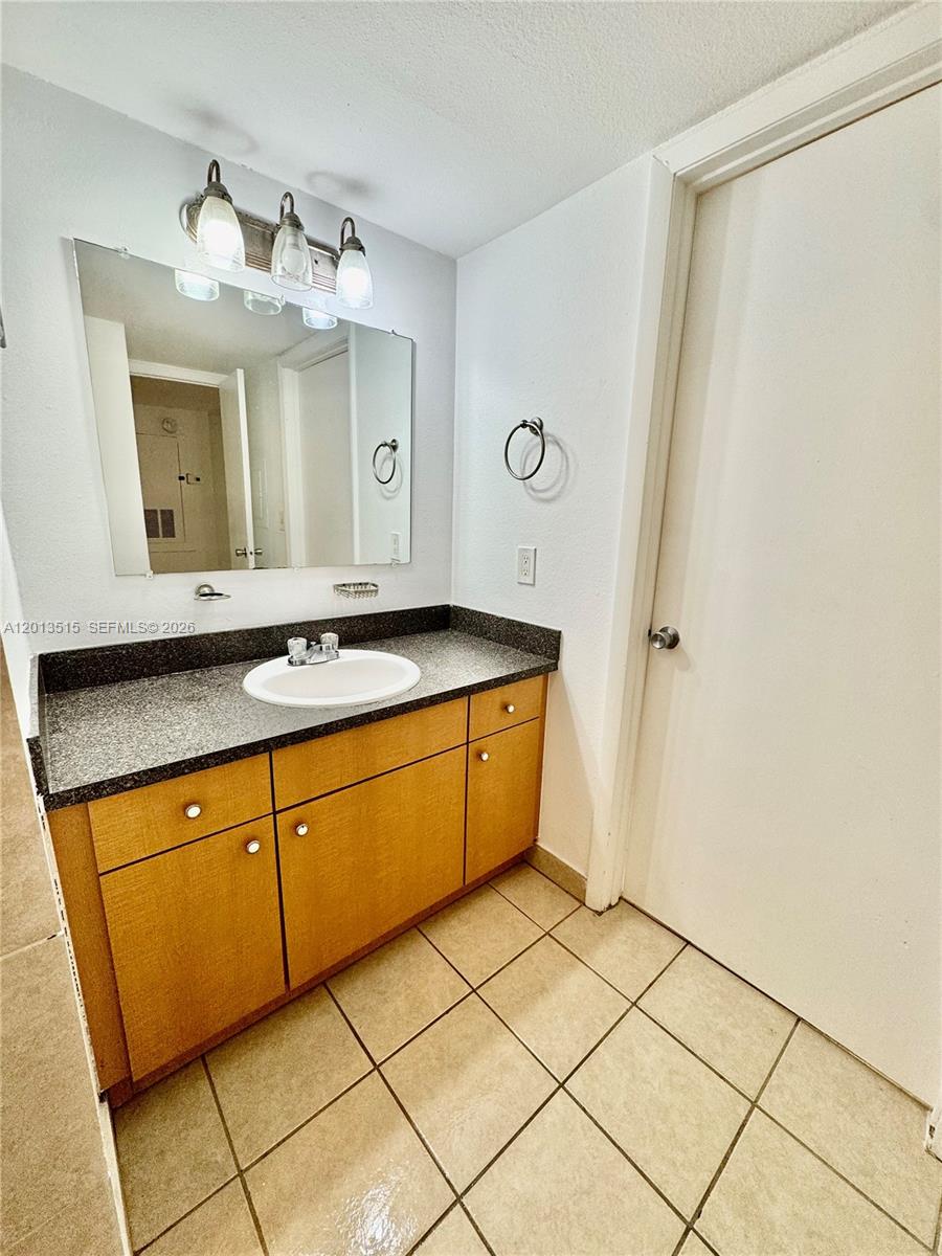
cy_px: 628
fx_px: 508
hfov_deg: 85.7
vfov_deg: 102.1
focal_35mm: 14
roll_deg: -1.9
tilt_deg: -12.2
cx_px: 471
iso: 125
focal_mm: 2.22
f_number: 2.2
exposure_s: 1/99
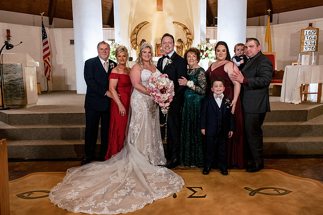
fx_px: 251
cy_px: 108
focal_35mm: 28
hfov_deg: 65.5
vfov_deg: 46.4
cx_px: 162
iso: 3200
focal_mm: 28
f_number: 5.6
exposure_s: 1/160
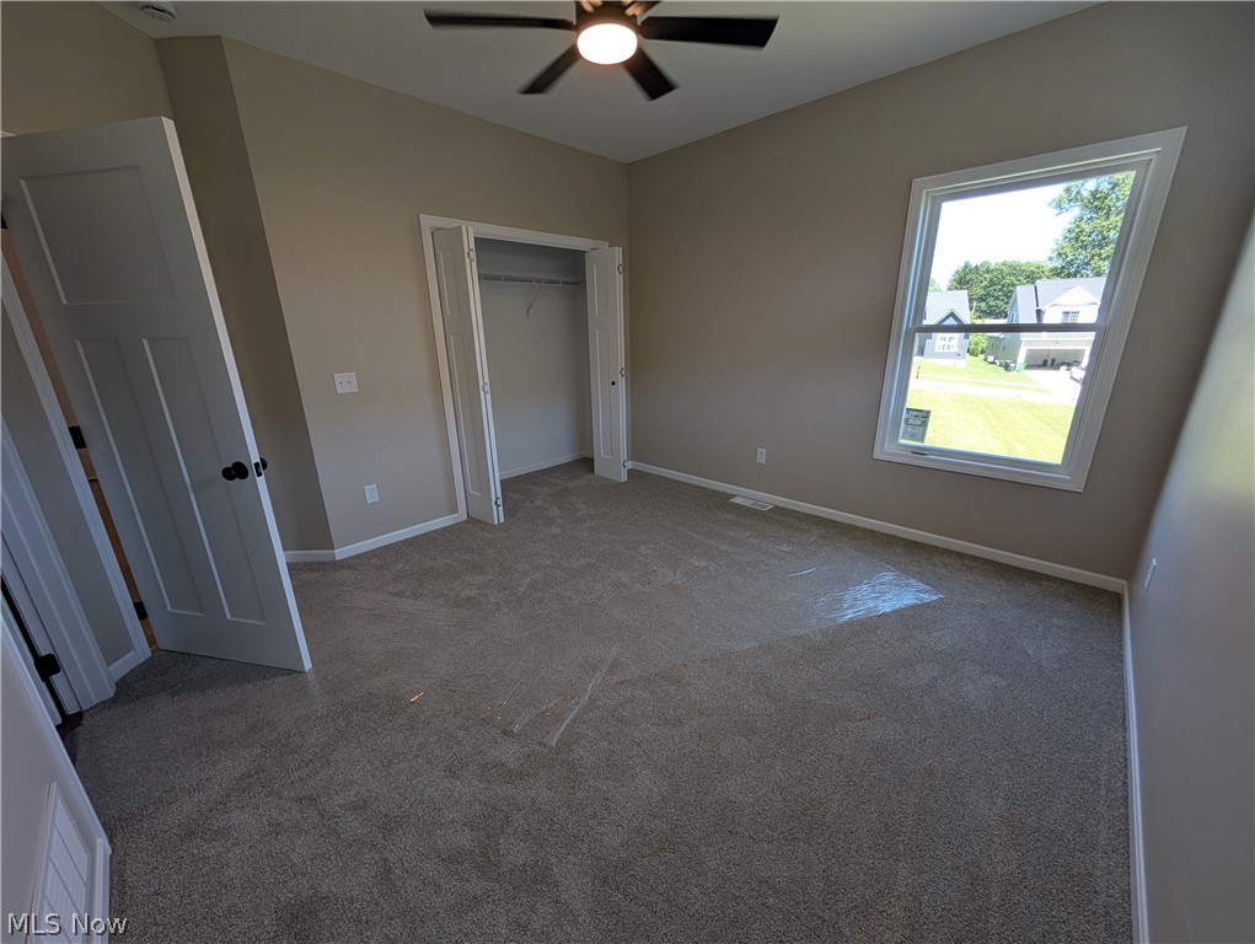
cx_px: 628
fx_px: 436
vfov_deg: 94.6
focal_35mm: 12
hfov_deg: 110.5
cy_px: 472
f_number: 1.7
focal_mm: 2.02
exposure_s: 1/150
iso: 53
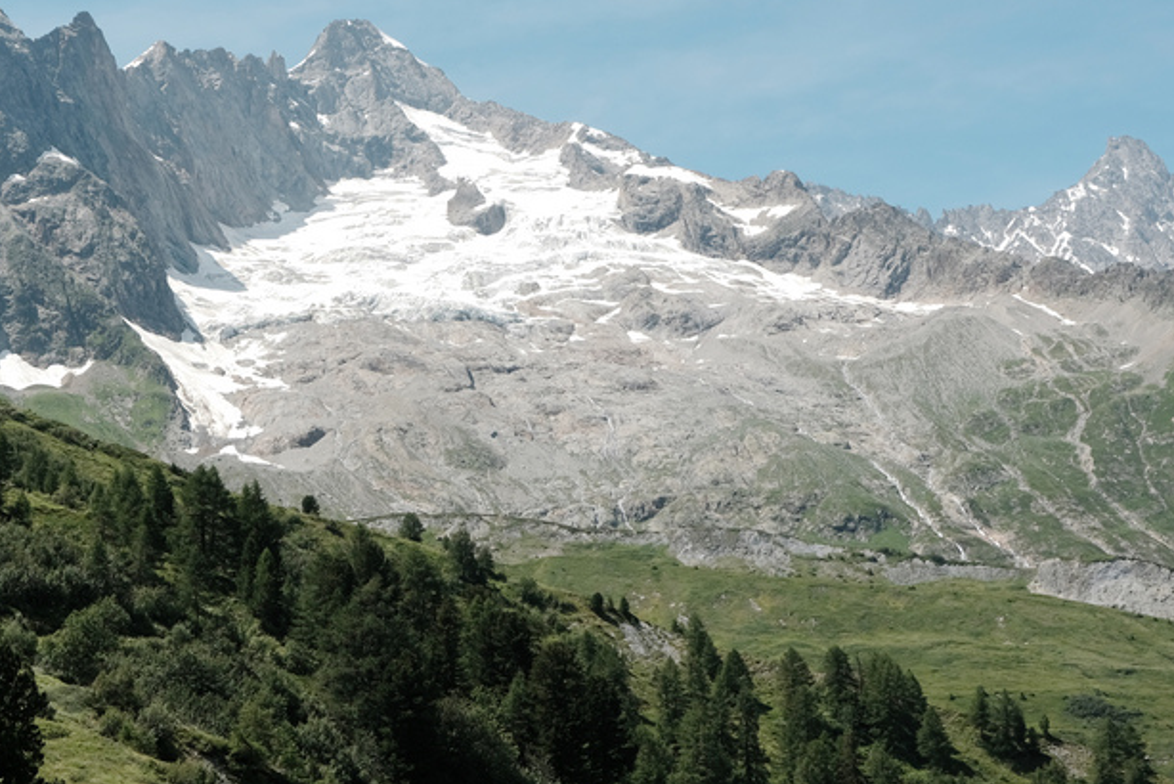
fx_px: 1860
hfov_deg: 34.3
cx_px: 300
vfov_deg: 23.6
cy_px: 563
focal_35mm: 57
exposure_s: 1/400
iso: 160
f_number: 8
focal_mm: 23
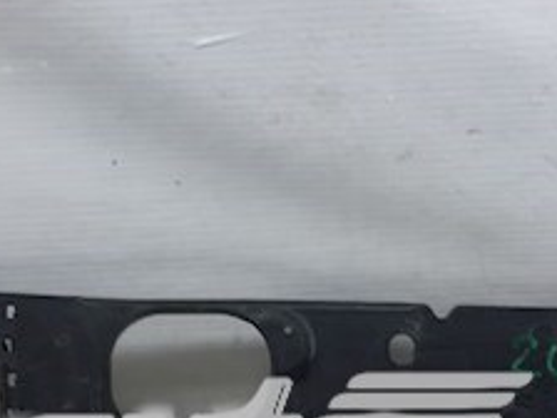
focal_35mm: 83
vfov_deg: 17.2
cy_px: 448
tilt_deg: -31.7
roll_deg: +0.3
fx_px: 1336
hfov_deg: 23.6
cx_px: 286
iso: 32
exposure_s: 1/50
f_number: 2.2
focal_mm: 4.15
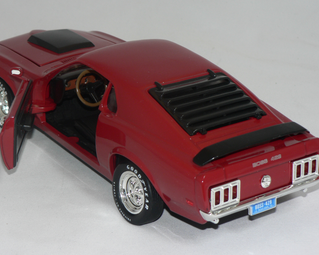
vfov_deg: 16.5
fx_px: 878
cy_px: 109
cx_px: 126
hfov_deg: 20.6
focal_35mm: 93
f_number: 3.2
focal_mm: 12.9
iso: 80
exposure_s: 1/60
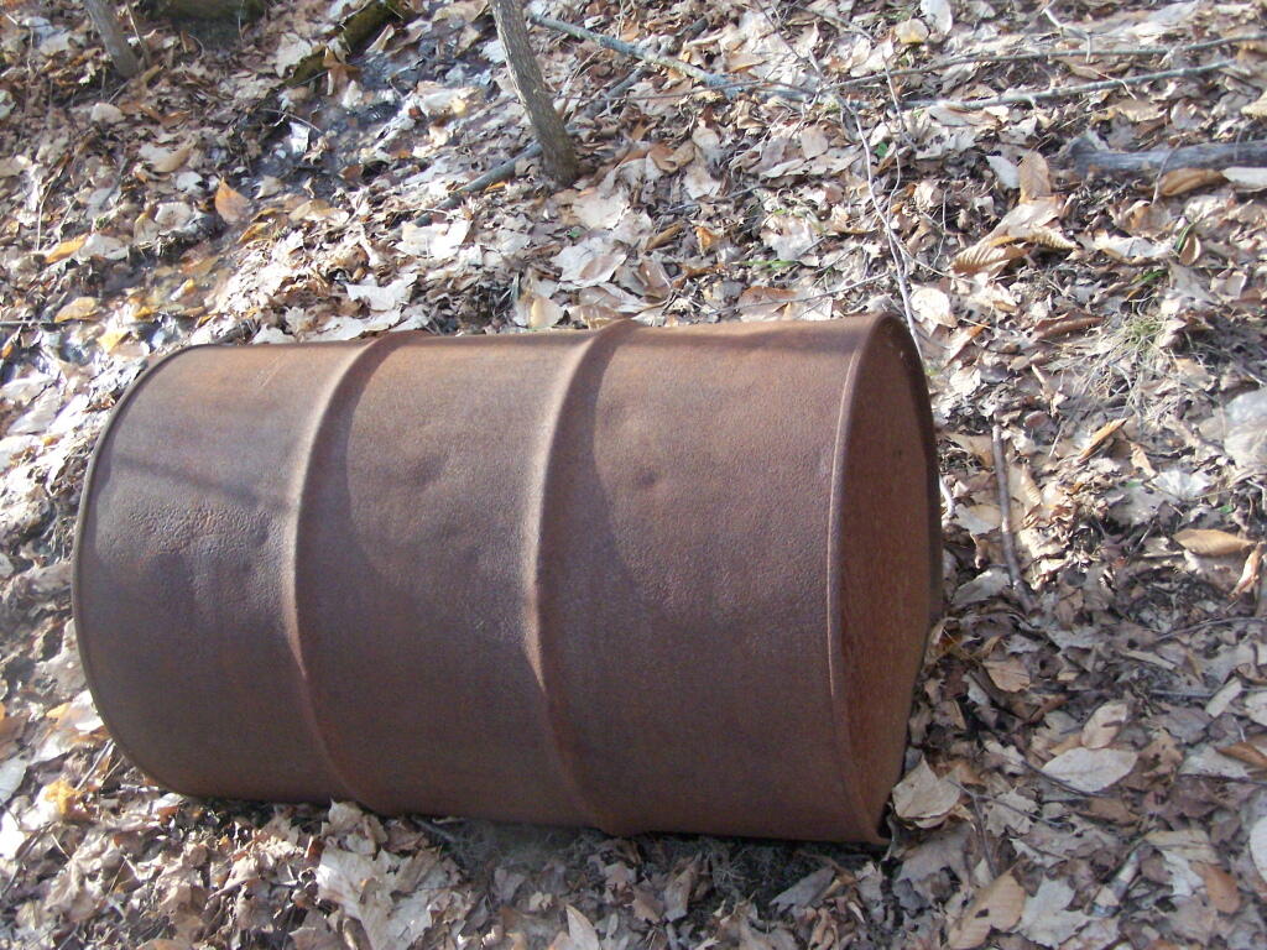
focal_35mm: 48
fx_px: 1757
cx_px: 634
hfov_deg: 39.7
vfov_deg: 30.3
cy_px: 475
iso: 400
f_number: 3.2
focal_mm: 8
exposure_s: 1/320
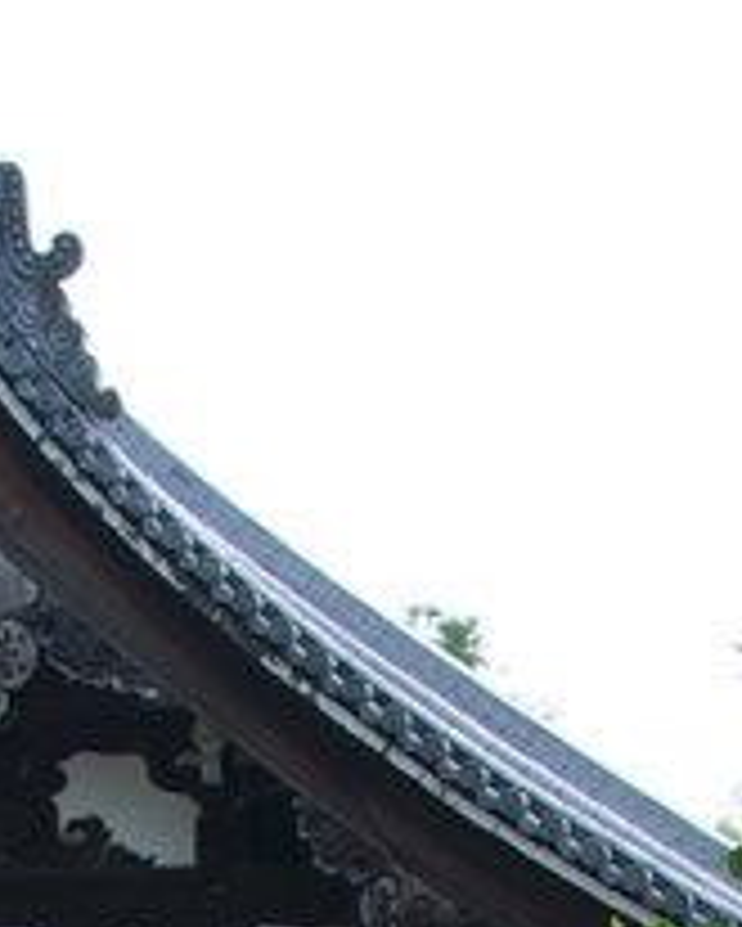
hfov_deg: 8.6
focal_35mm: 180
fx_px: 4937
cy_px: 1726
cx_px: 313
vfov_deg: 10.1
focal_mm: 22
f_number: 9
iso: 250
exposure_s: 1/320
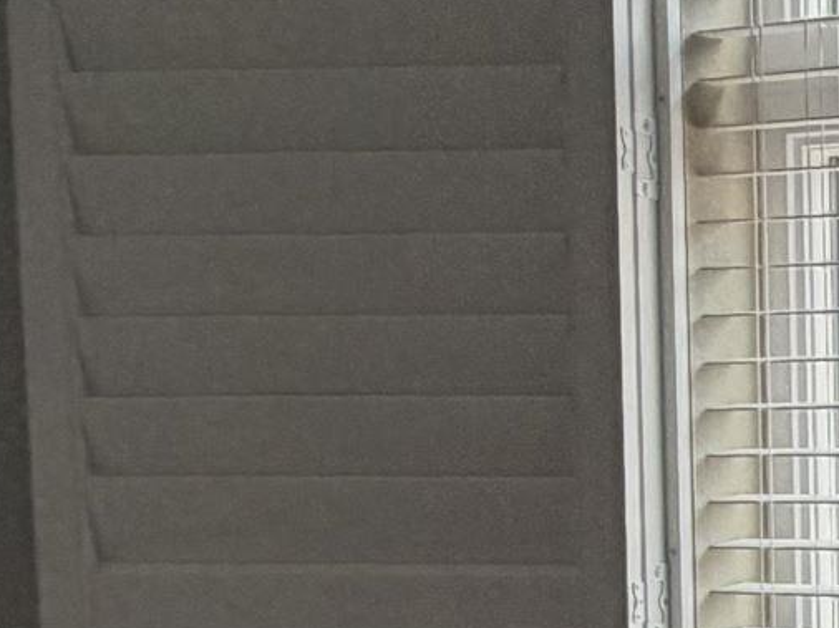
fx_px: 2059
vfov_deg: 16.5
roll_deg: -0.3
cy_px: 784
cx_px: 1383
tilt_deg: -5.6
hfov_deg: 19.1
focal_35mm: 85
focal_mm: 2.22
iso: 160
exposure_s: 1/121
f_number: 2.2
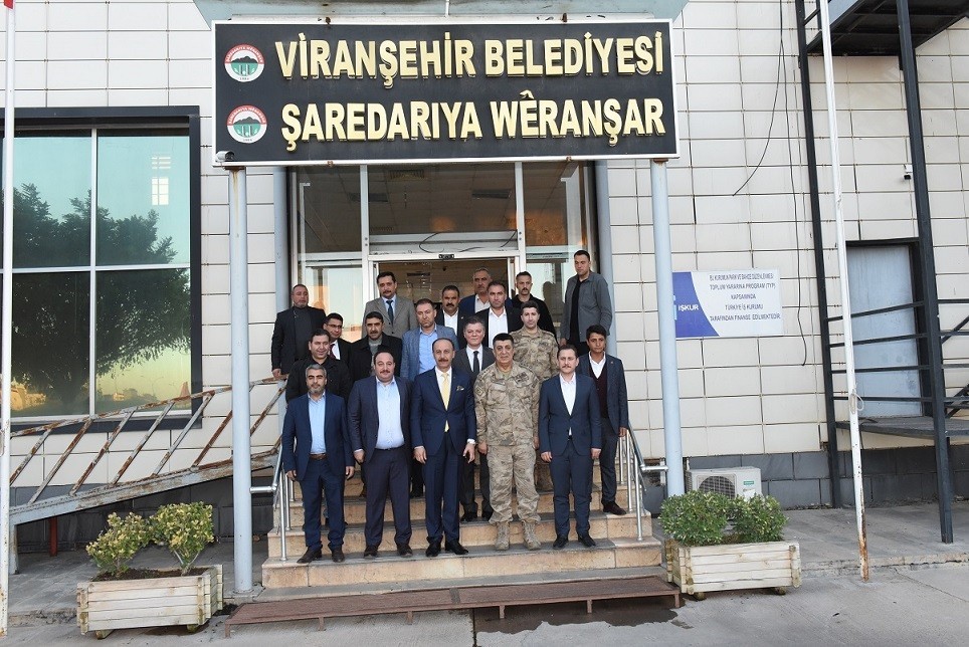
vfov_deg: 41.2
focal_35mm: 32
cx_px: 484
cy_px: 324
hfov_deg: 58.7
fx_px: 862
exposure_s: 1/200
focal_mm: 32
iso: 2500
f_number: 9
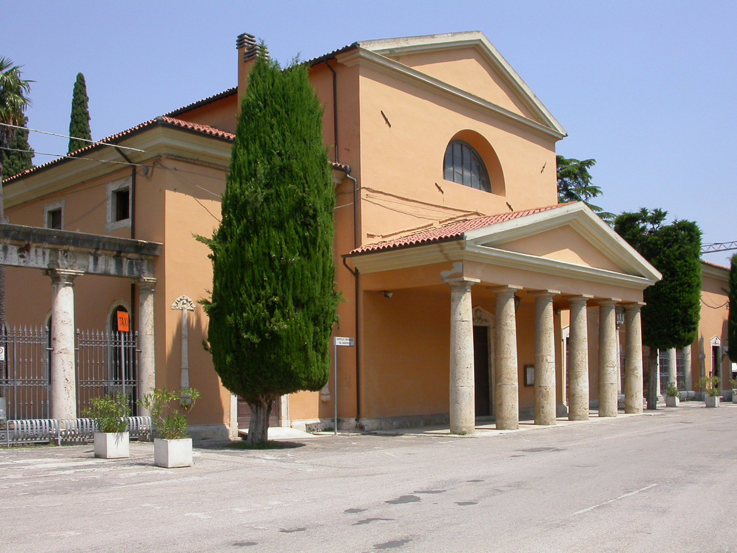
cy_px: 276
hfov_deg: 49.0
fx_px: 809
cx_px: 368
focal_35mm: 38
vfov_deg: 37.7
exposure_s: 1/287
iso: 100
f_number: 7.5
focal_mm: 7.85
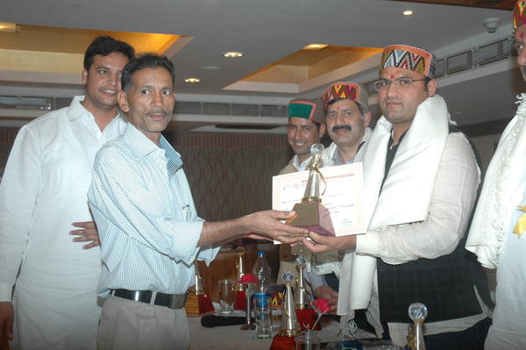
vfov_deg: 26.4
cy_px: 175
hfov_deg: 38.9
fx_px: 745
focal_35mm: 51
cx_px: 263
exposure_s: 1/60
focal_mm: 34
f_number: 4.2
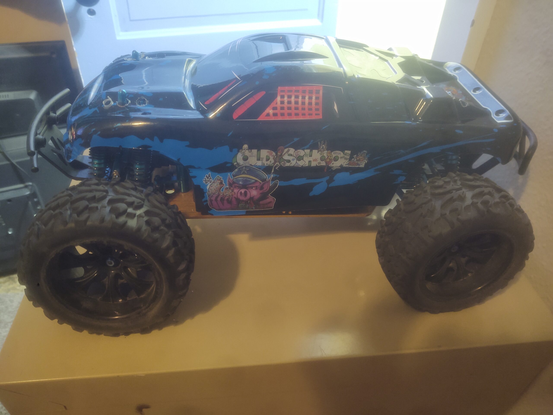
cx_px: 276
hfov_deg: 65.3
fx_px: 431
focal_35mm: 27
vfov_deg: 51.4
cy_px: 208
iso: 456
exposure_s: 1/33
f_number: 1.7
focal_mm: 4.75
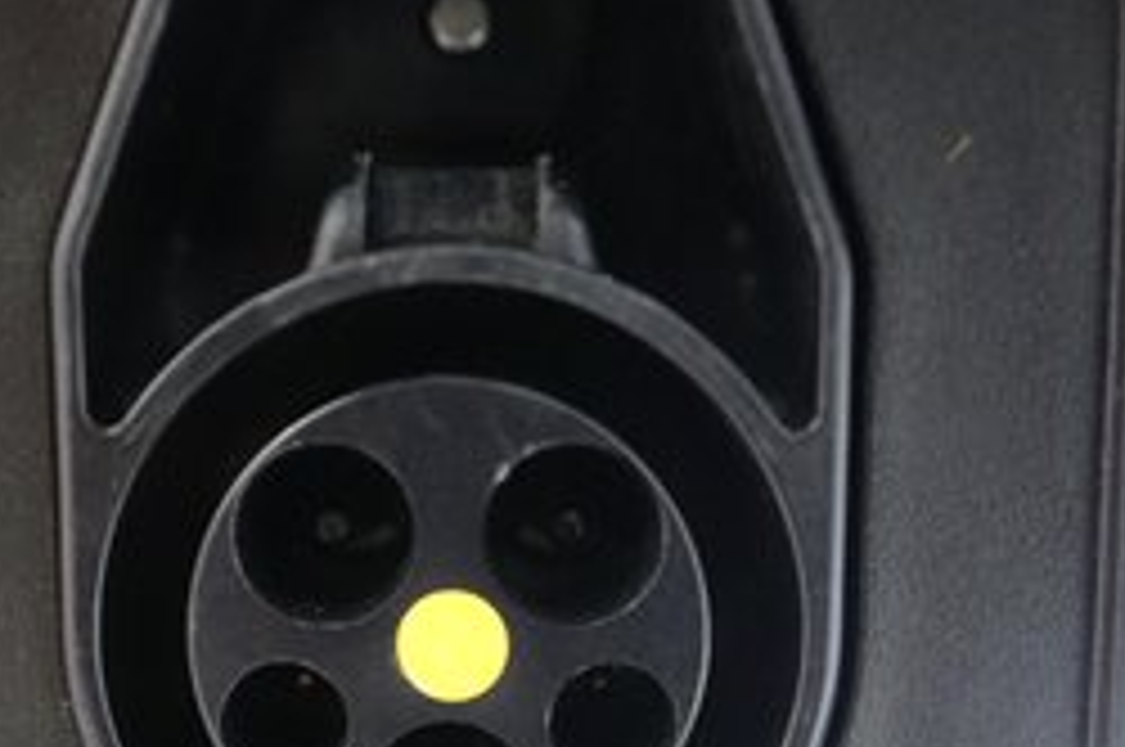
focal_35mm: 64
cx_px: 468
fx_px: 1997
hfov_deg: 31.4
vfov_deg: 20.6
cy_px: 724
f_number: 2.8
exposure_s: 1/125
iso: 12800
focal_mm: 25
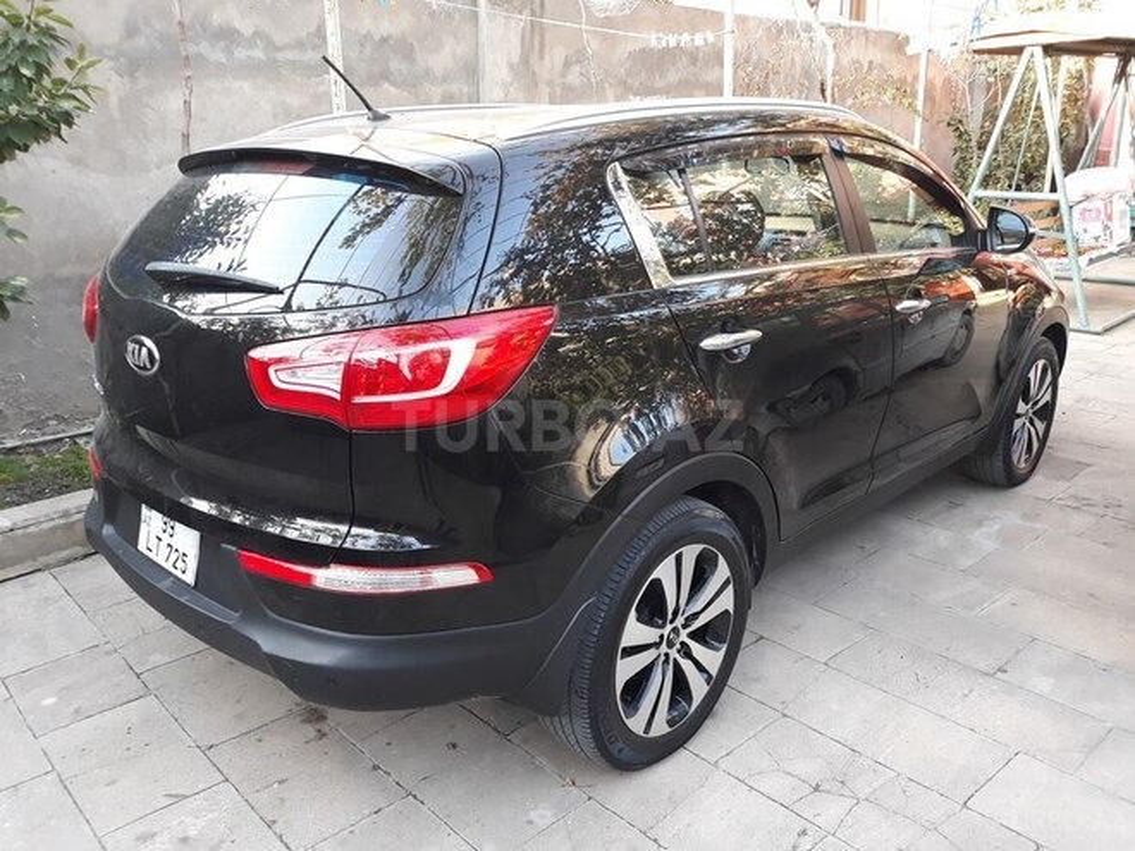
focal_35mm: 27
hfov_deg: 65.3
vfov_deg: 51.4
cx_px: 568
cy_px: 426
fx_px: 885
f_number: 1.7
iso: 64
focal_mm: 3.71
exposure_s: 1/50
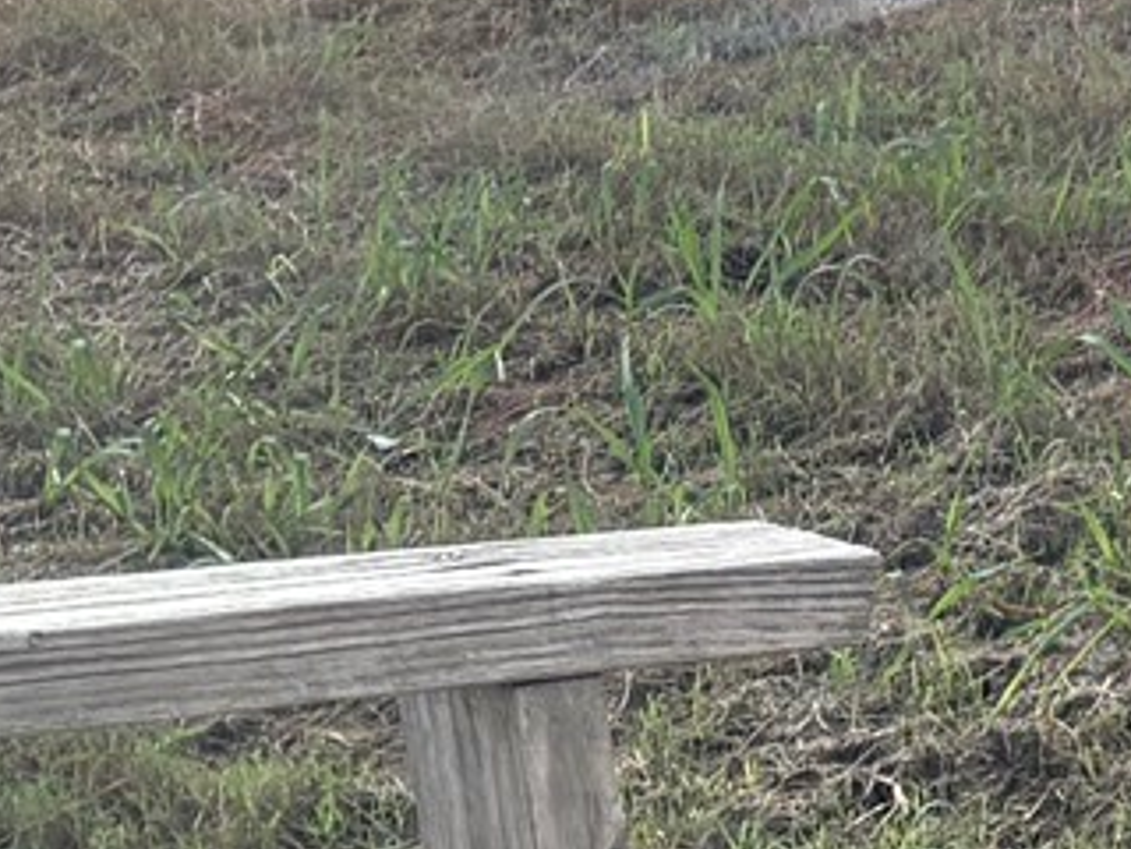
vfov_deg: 9.5
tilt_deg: -16.6
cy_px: 400
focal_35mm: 156
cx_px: 2244
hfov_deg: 11.4
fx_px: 5097
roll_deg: +4.3
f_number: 1.6
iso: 64
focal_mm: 5.96
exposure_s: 1/716
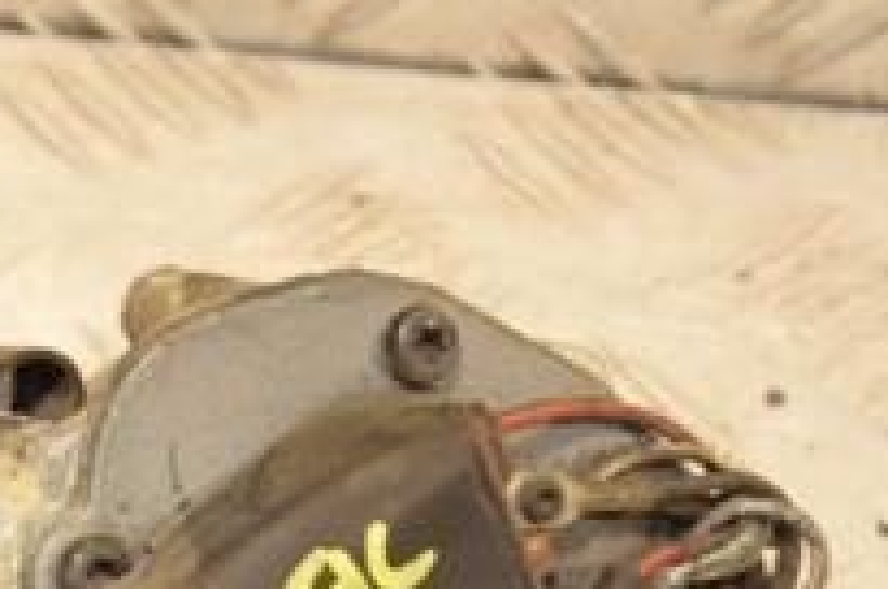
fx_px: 7585
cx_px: 0
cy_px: 762
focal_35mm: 308
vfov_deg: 4.4
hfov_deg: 6.7
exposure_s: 1/200
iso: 800
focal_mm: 70
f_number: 6.3
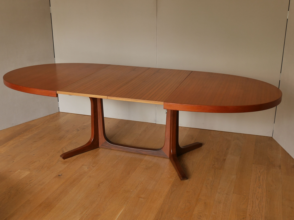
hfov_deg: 46.8
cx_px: 147
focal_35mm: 40
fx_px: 340
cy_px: 110
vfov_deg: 36.0
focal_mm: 20
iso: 320
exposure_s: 1/60
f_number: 4.6
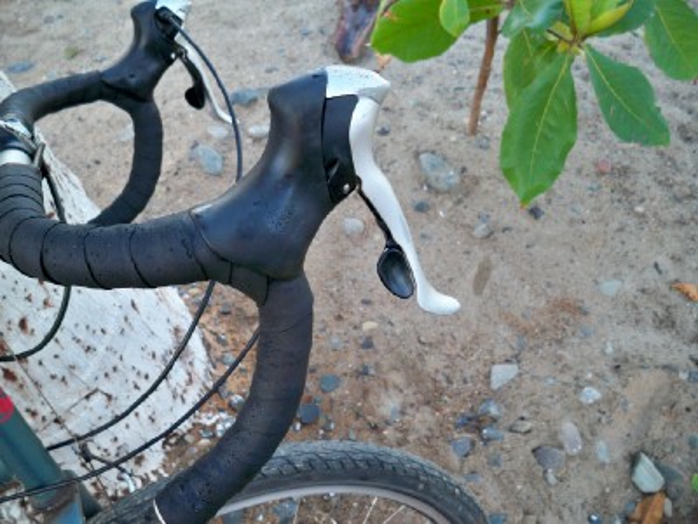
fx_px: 706
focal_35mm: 35
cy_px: 262
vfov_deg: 40.7
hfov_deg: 52.6
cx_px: 349
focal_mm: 6.3
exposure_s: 1/60
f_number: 3.1
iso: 160
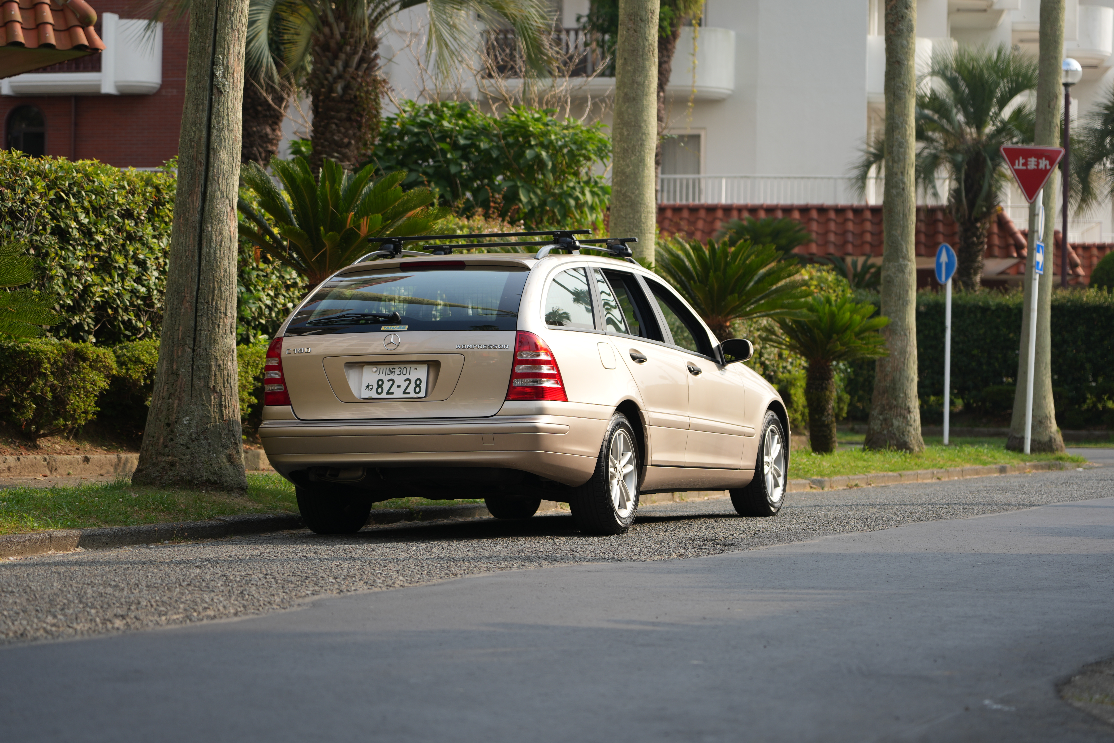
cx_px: 552
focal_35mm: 106
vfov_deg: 12.9
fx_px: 3280
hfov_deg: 19.3
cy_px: 373
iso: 100
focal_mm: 105
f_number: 4
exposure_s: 1/160
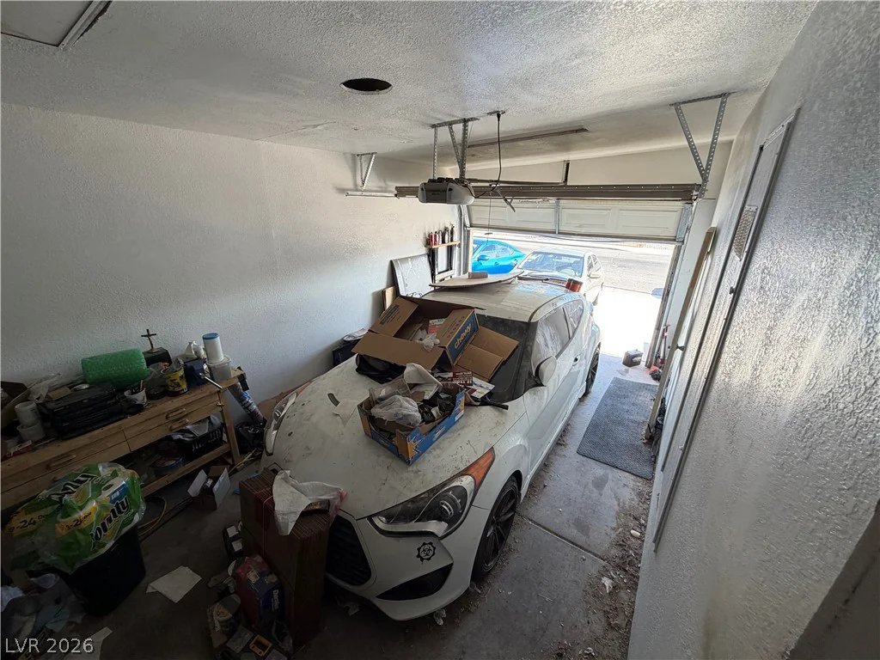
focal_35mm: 14
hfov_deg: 102.1
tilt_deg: -20.2
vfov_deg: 85.7
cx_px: 440
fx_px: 356
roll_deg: -0.2
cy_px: 330
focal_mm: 2.22
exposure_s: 1/121
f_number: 2.2
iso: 125
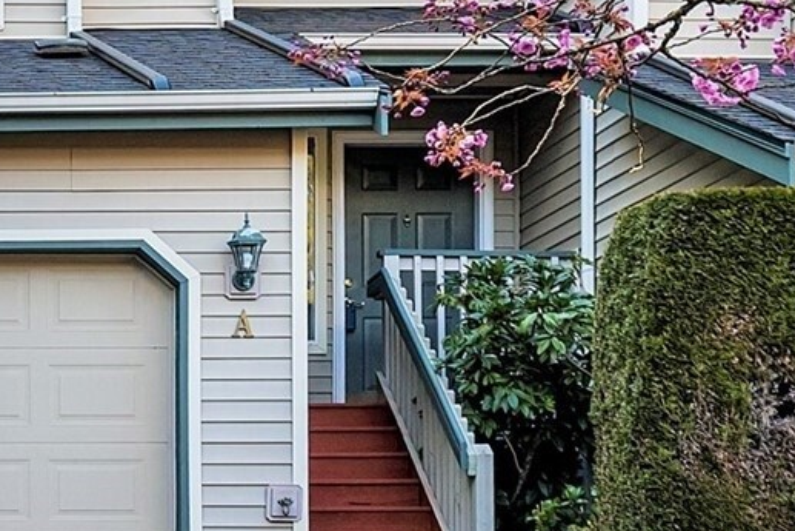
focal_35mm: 96
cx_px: -172
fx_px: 2120
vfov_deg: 13.8
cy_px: -129
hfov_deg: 19.9
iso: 2000
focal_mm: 31
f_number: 4
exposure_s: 1/500
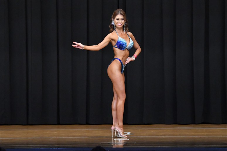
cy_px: 76
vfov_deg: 6.3
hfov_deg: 9.5
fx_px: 1368
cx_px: 114
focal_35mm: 217
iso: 8000
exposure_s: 1/400
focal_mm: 145
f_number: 5.6
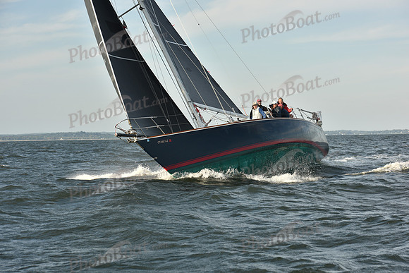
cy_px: 136
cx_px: 204
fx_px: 1045
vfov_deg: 14.9
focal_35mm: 92
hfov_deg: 22.1
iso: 250
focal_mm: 92
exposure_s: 1/800
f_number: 6.3
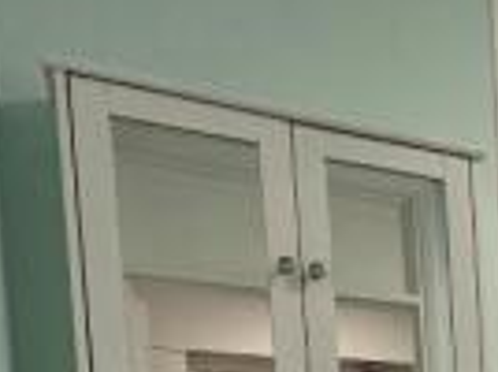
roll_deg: +2.7
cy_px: 593
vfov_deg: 19.9
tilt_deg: -3.8
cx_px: 760
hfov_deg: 24.3
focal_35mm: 61
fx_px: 876
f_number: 2.2
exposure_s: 1/100
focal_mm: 2.22
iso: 125
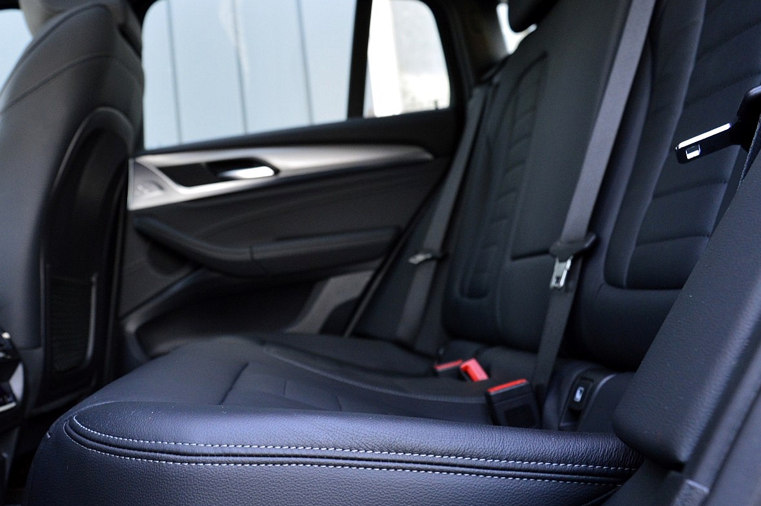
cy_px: 252
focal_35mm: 37
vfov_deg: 35.9
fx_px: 781
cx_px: 266
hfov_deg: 51.1
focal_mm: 18
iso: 800
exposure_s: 1/60
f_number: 5
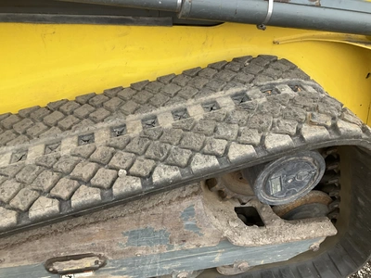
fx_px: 311
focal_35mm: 29
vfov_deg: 48.2
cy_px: 139
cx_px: 186
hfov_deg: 61.7
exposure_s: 1/96
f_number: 1.8
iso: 64
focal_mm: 3
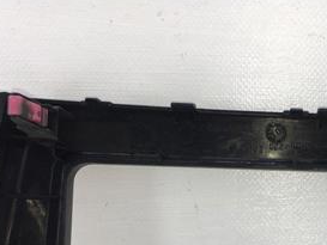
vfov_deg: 21.0
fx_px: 643
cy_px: 237
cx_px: 298
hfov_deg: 27.5
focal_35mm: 68
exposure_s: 1/260
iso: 25
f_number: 2.2
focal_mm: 4.15
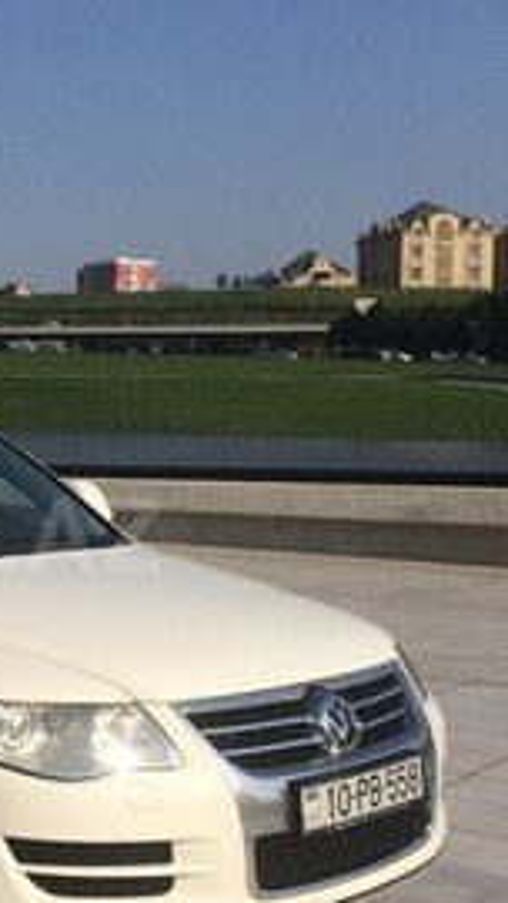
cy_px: 535
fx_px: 1388
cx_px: -97
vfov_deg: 35.9
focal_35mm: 58
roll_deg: +1.8
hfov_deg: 19.6
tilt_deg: -6.6
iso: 32
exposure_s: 1/4566
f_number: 2.2
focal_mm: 4.15
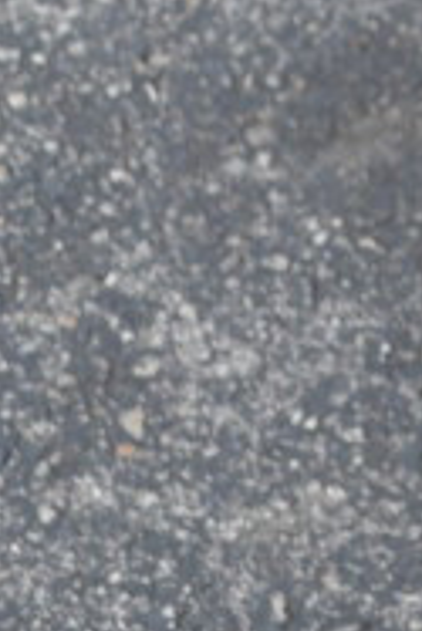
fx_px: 3720
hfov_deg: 5.9
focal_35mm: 212
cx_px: 1401
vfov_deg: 9.4
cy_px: -358
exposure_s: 1/125
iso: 180
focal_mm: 22
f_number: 5.6
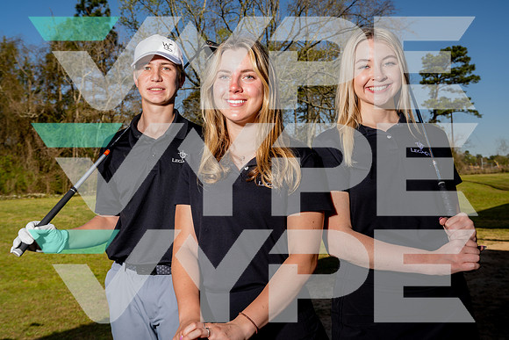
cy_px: 170
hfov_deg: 55.8
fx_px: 481
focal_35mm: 34
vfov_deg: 38.9
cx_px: 254
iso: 100
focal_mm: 34
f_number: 8
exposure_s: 1/250
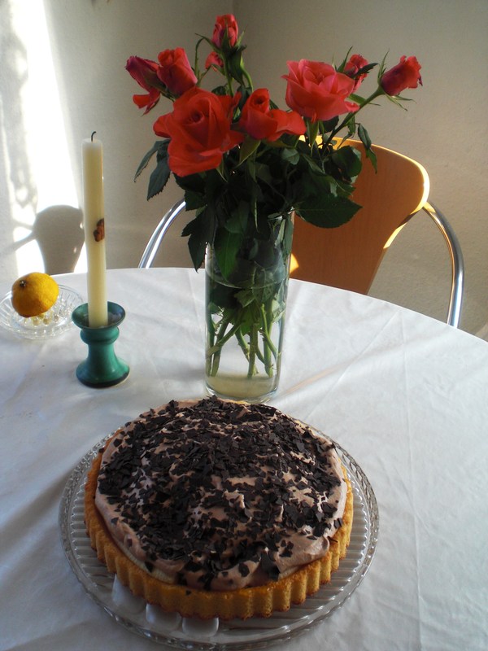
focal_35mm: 38
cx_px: 244
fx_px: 714
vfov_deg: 49.0
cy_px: 326
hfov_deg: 37.7
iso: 100
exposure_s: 1/100
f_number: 3.1
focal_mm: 6.3
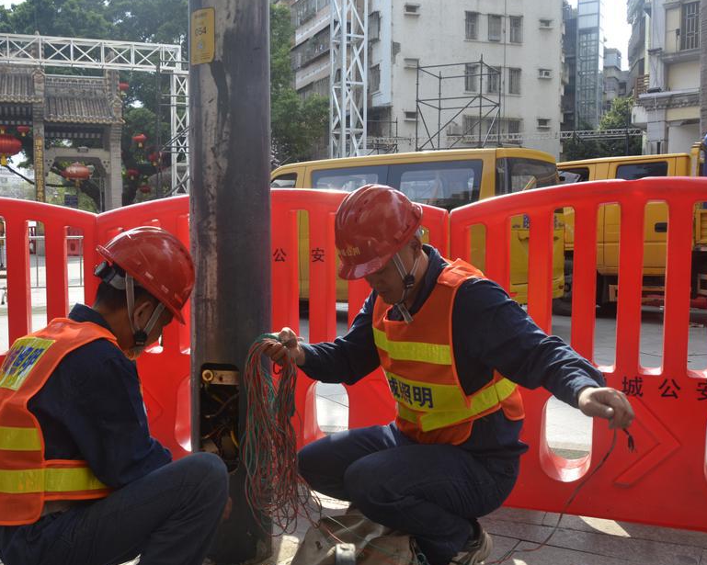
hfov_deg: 49.0
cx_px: 308
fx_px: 774
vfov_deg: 40.1
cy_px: 303
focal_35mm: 37
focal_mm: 18
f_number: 6.7
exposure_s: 1/180
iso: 200
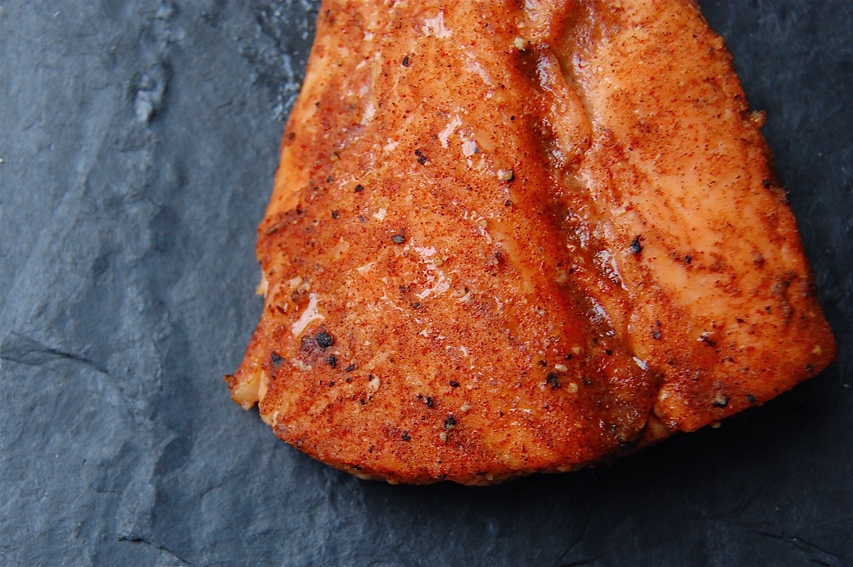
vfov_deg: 28.9
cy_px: 284
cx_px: 426
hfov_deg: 42.4
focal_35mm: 46
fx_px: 1101
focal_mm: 31
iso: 800
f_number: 7.1
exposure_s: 1/50
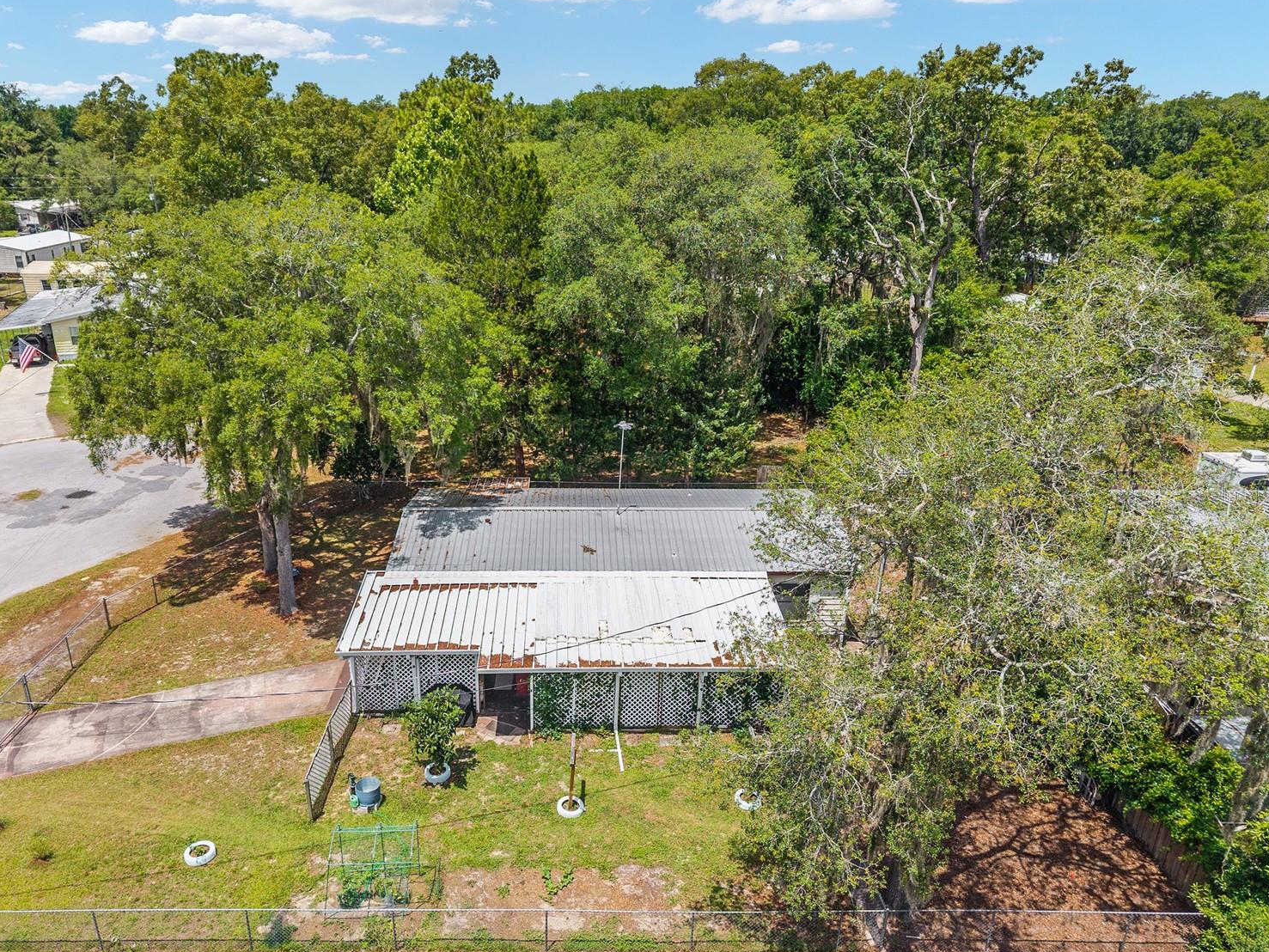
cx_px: 590
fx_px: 953
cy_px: 493
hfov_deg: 67.2
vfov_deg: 53.1
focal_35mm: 26
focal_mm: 8.67
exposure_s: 1/4000
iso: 250
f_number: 1.8
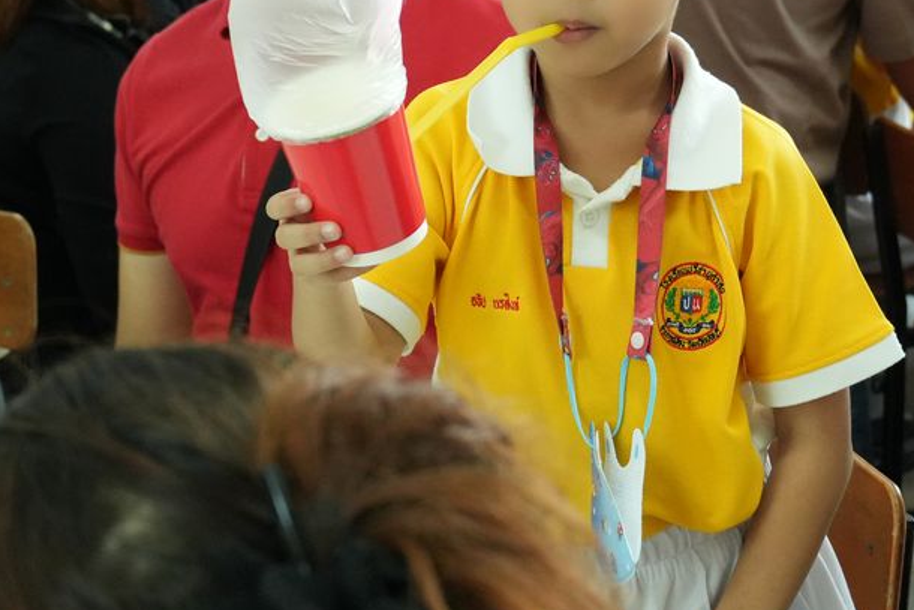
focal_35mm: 119
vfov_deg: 11.5
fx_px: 3020
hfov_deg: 17.2
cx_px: 453
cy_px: 90
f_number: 5
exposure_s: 1/125
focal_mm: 43
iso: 4000
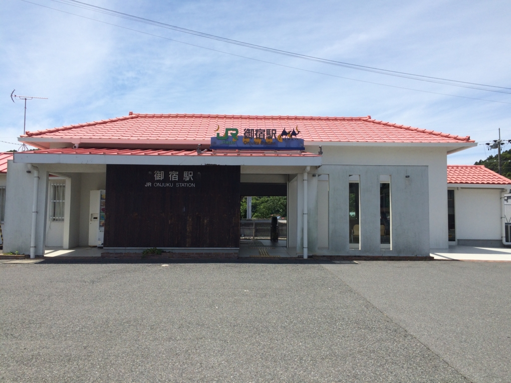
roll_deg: -0.7
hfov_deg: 61.7
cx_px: 256
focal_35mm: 29
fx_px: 428
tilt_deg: +5.2
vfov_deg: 48.2
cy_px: 192
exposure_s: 1/2283
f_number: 2.2
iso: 32
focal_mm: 4.15
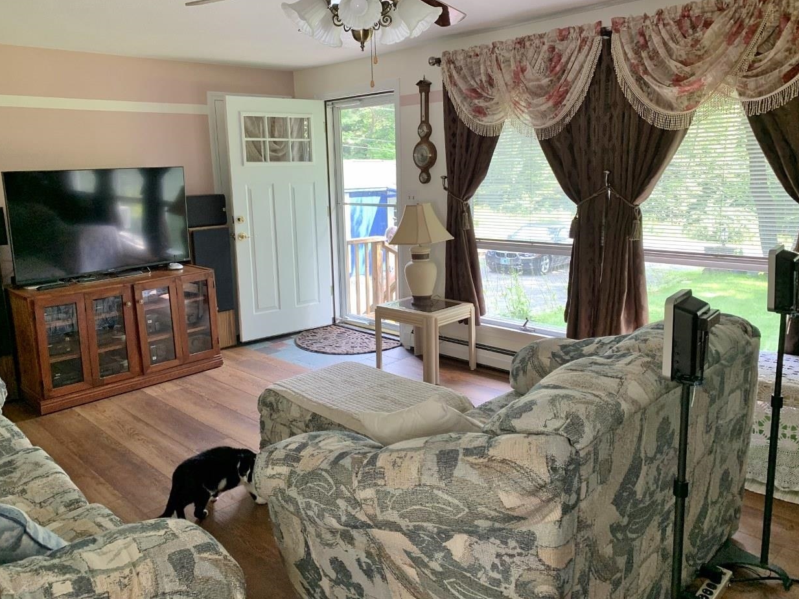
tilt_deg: -9.5
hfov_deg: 65.3
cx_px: 386
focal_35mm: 27
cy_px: 288
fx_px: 623
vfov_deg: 51.3
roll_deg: +2.2
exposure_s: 1/66
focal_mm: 4.25
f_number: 1.8
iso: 100
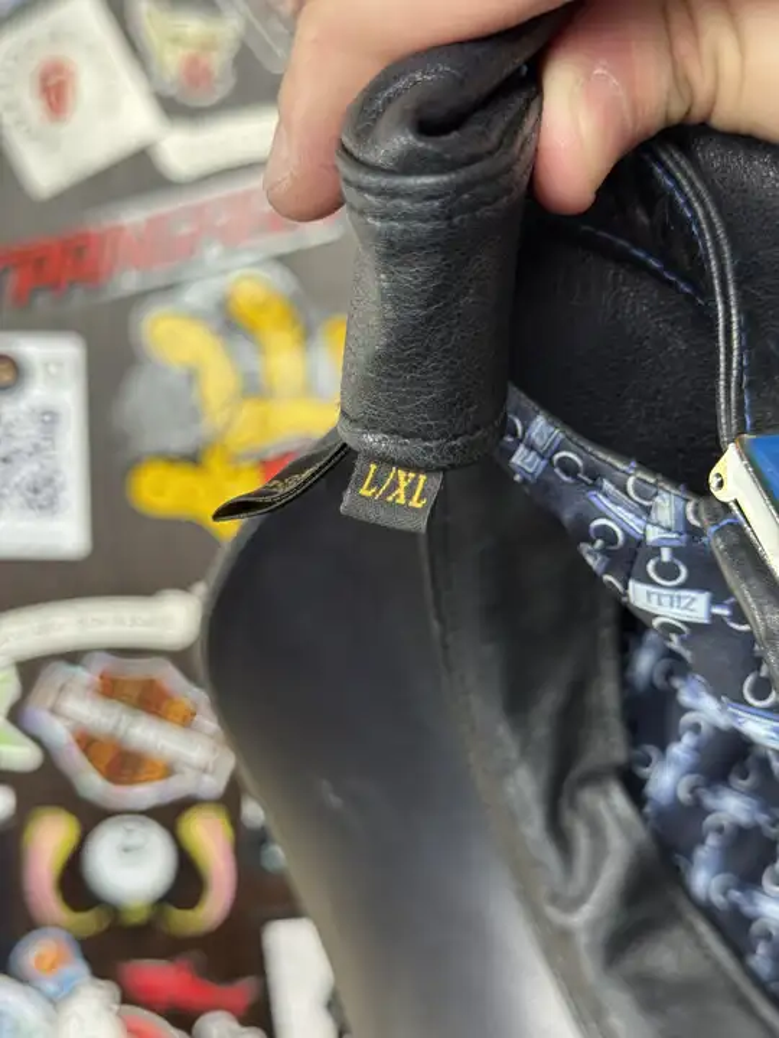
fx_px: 1440
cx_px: 390
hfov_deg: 30.3
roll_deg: +0.2
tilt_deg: -10.6
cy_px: 519
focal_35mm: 48
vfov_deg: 39.7
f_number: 1.78
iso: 160
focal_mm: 6.76
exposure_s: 1/50
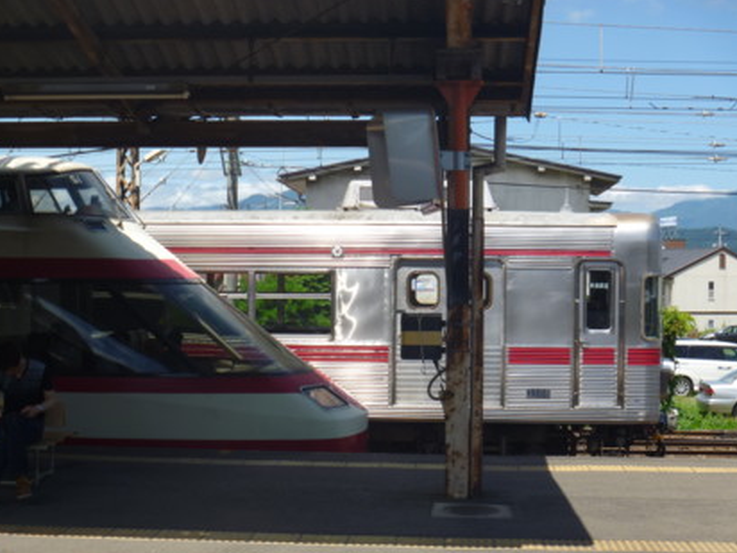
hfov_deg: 32.7
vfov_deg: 24.8
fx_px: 1256
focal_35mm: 59
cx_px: 390
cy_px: 297
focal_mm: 9.6
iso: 80
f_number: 5
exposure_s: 1/320
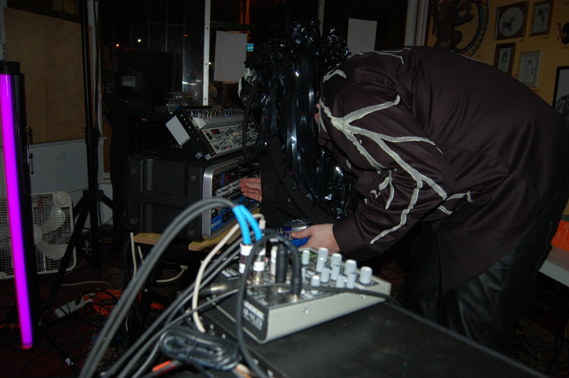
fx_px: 426
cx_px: 284
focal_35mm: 27
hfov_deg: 67.4
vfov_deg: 47.9
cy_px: 189
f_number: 3.5
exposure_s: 1/60
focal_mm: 18
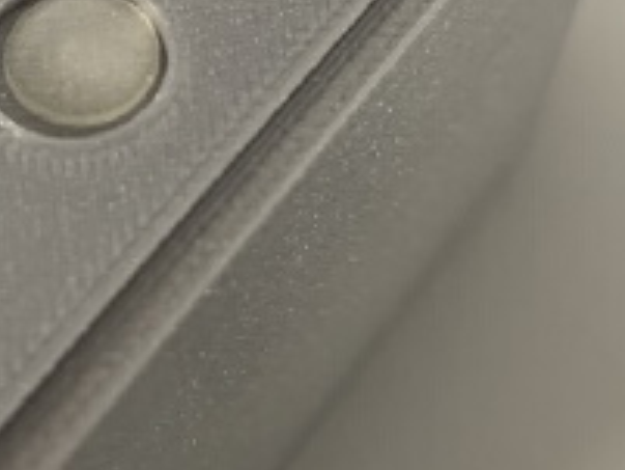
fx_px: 1247
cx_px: 58
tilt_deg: -51.4
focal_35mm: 69
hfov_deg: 27.1
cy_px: 3
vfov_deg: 20.7
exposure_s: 1/60
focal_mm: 4.25
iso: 160
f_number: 1.8
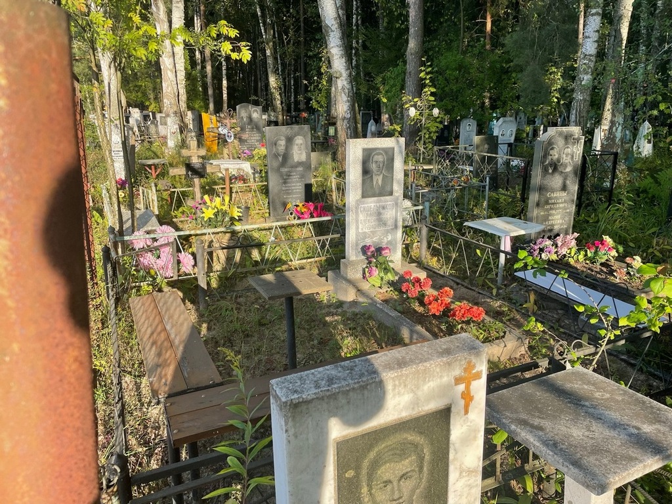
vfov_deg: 53.1
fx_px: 505
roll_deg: -1.9
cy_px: 252
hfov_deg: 67.3
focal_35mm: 26
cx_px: 336
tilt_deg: -13.2
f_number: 1.6
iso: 32
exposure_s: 1/824
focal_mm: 4.2
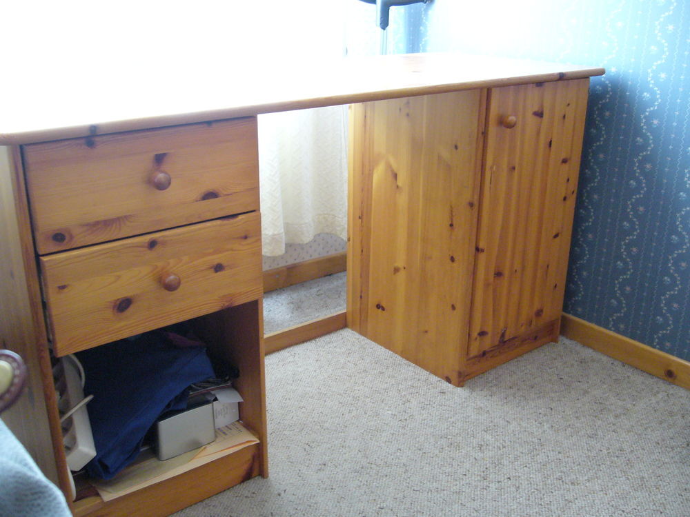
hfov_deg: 52.6
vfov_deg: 40.7
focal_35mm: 35
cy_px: 258
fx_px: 698
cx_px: 345
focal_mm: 5.8
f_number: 2.8
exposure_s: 1/8
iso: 200
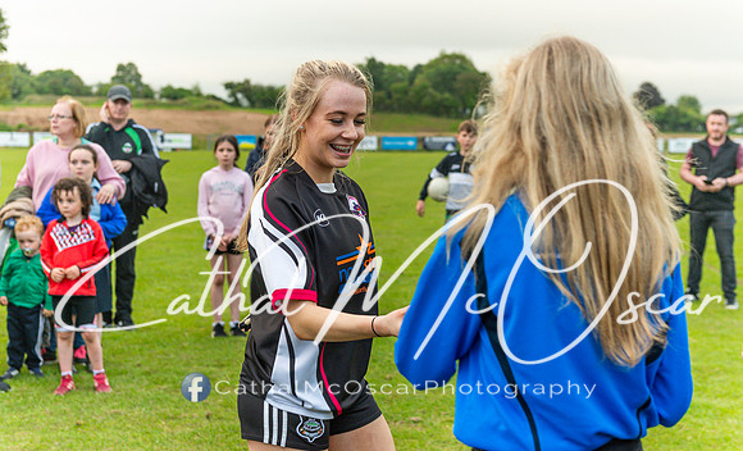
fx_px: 1196
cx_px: 372
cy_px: 204
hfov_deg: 34.5
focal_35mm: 60
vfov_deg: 21.3
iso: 1100
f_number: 2.8
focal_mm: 58
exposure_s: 1/250
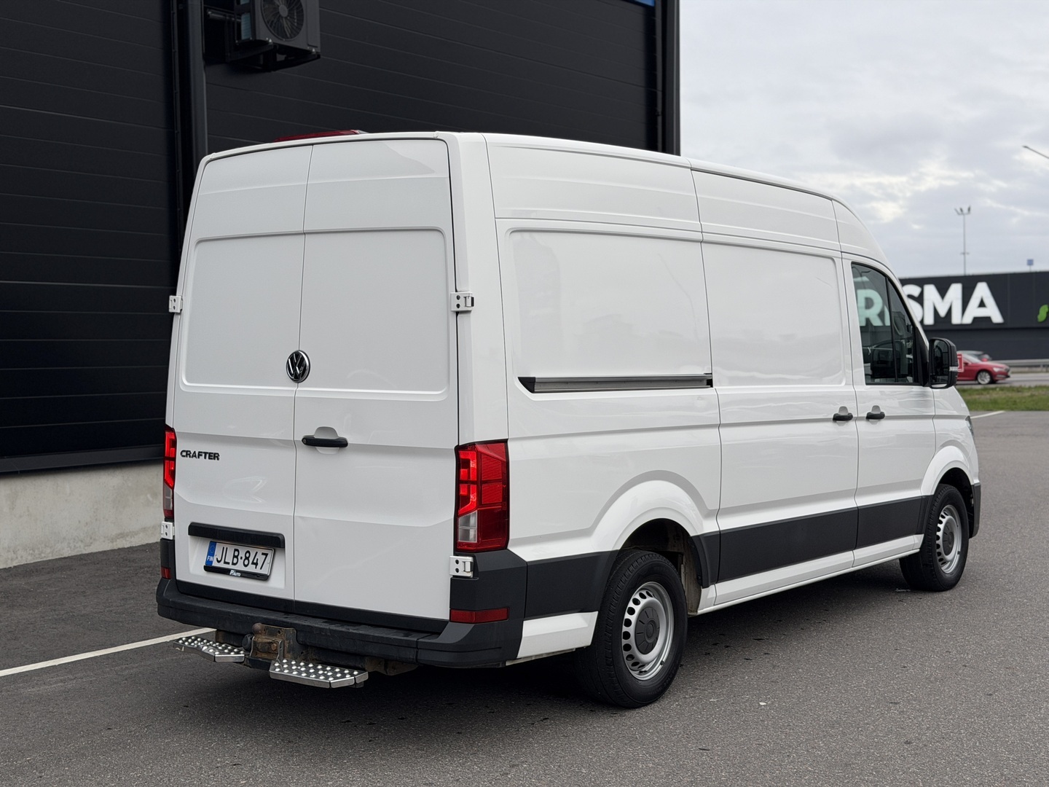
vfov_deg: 30.3
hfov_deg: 39.7
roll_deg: +1.4
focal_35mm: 48
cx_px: 524
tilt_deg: -2.2
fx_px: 1455
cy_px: 394
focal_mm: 6.76
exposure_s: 1/1085
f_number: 1.78
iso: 64
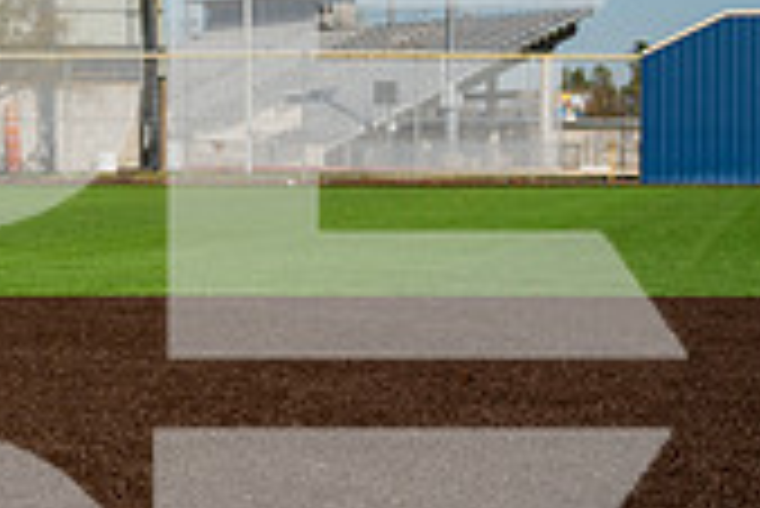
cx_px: -459
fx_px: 2535
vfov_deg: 11.4
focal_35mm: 120
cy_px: 124
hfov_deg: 15.4
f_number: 4
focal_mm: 35
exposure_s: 1/4000
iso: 100
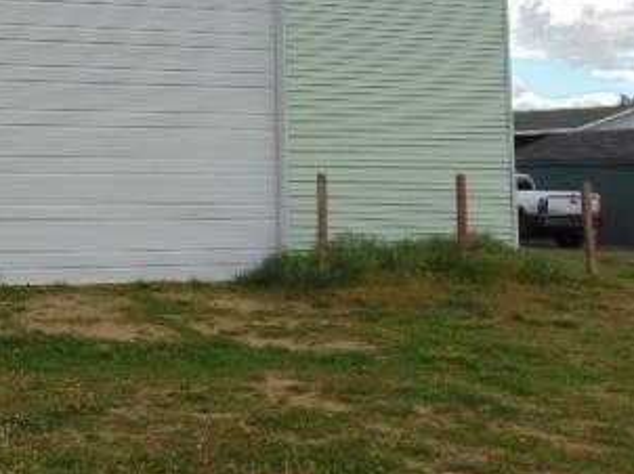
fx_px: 970
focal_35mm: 53
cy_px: 92
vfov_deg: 26.9
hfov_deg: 33.4
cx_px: 13
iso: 80
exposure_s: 1/200
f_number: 7.7
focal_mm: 4.5
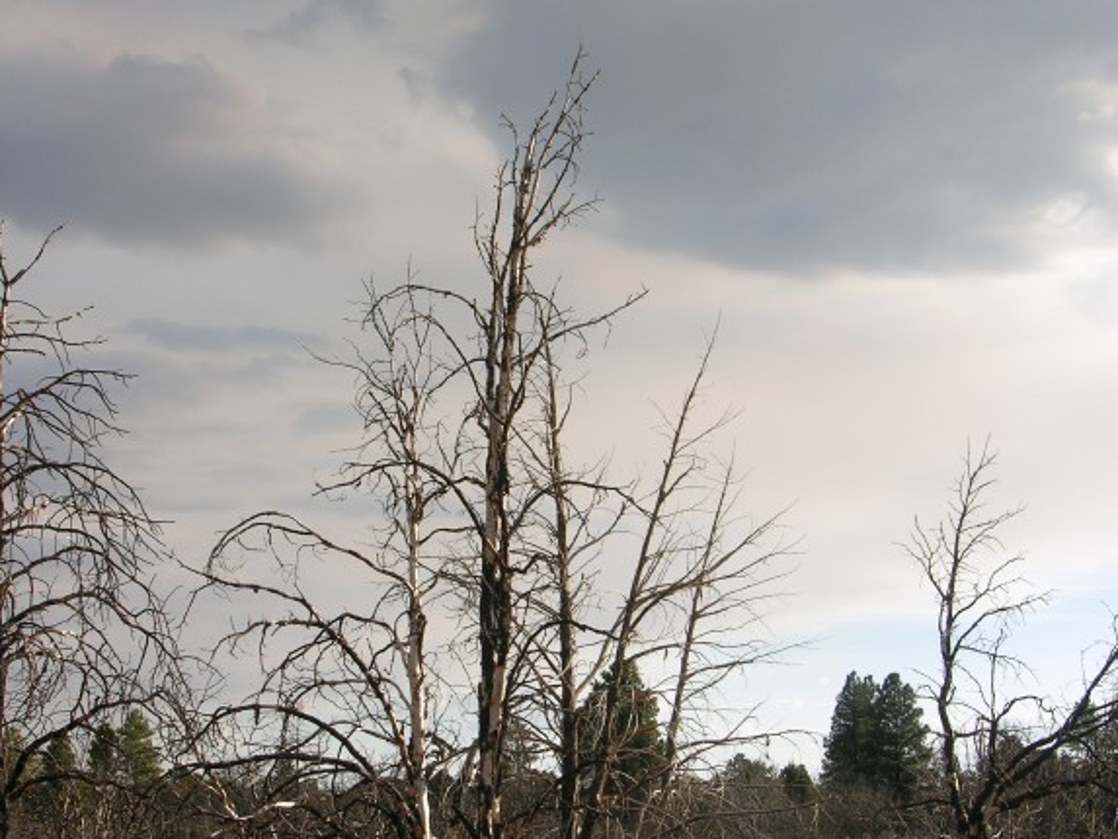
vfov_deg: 21.9
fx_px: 2164
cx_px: 560
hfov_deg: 29.0
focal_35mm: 67
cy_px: 509
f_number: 6
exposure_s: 1/180
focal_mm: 12.7
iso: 50
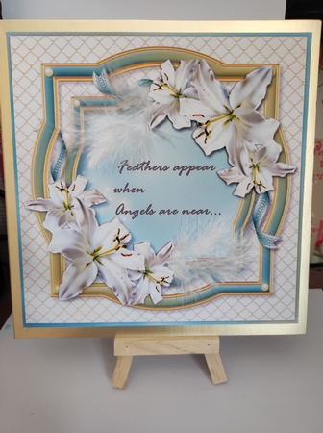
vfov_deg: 69.5
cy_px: 216
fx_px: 312
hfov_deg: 54.7
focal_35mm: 25
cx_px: 162
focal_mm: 4.7
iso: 436
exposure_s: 1/50
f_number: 1.79
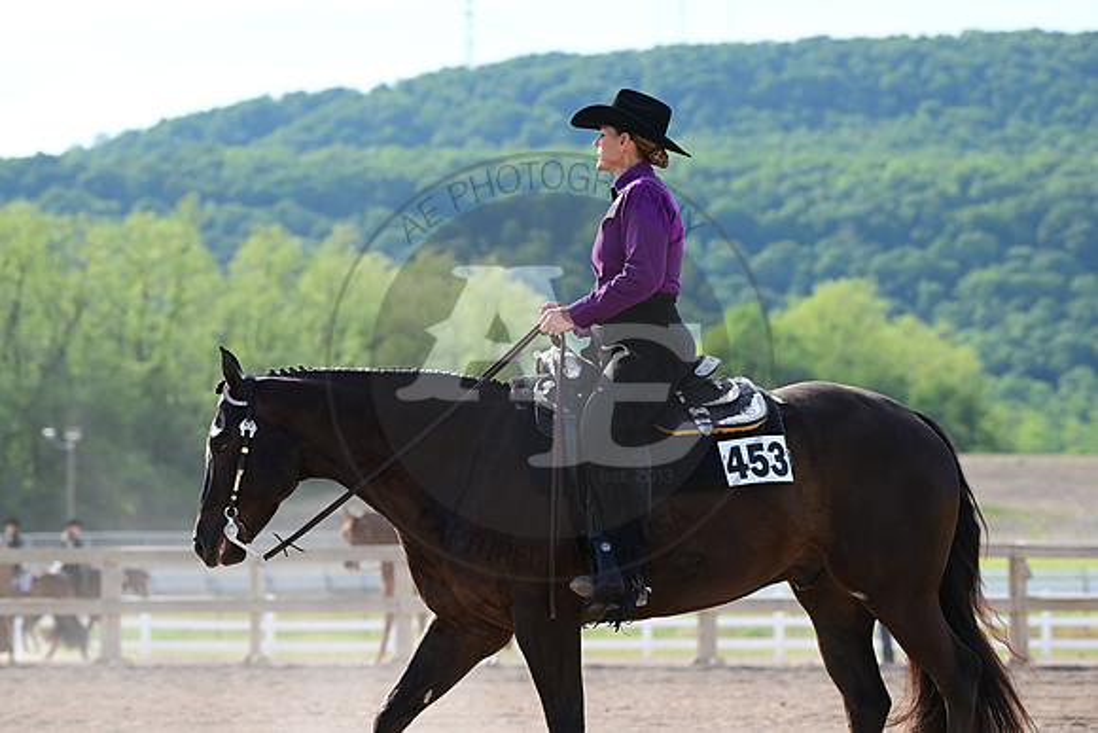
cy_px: 366
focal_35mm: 160
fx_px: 4881
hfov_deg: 12.8
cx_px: 549
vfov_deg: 8.6
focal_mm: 160
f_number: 5.6
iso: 1000
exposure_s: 1/2000
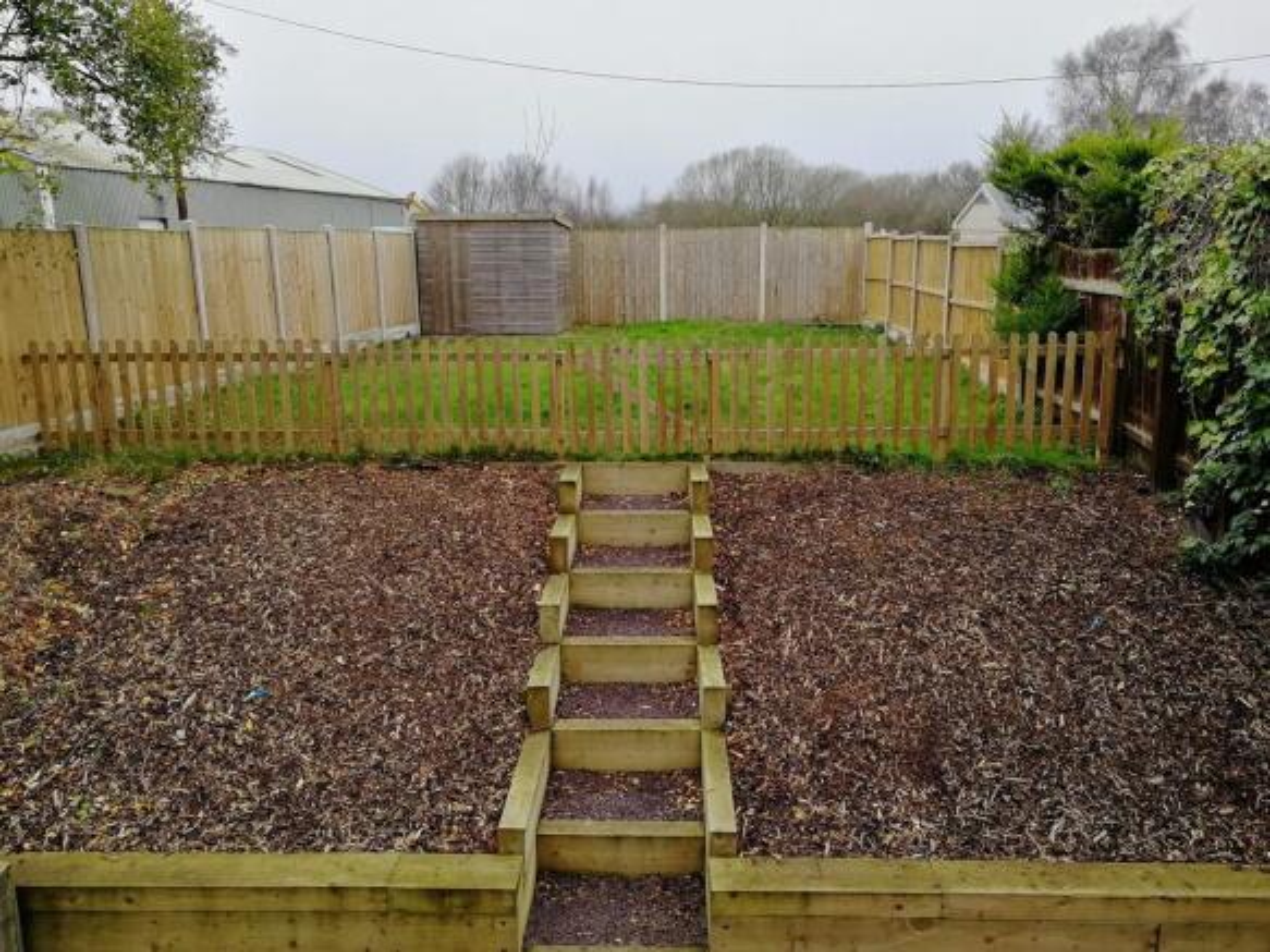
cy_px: 476
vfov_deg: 51.3
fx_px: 990
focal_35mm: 27
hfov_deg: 65.3
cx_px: 635
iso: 80
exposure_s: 1/100
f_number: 2.2
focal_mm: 3.95
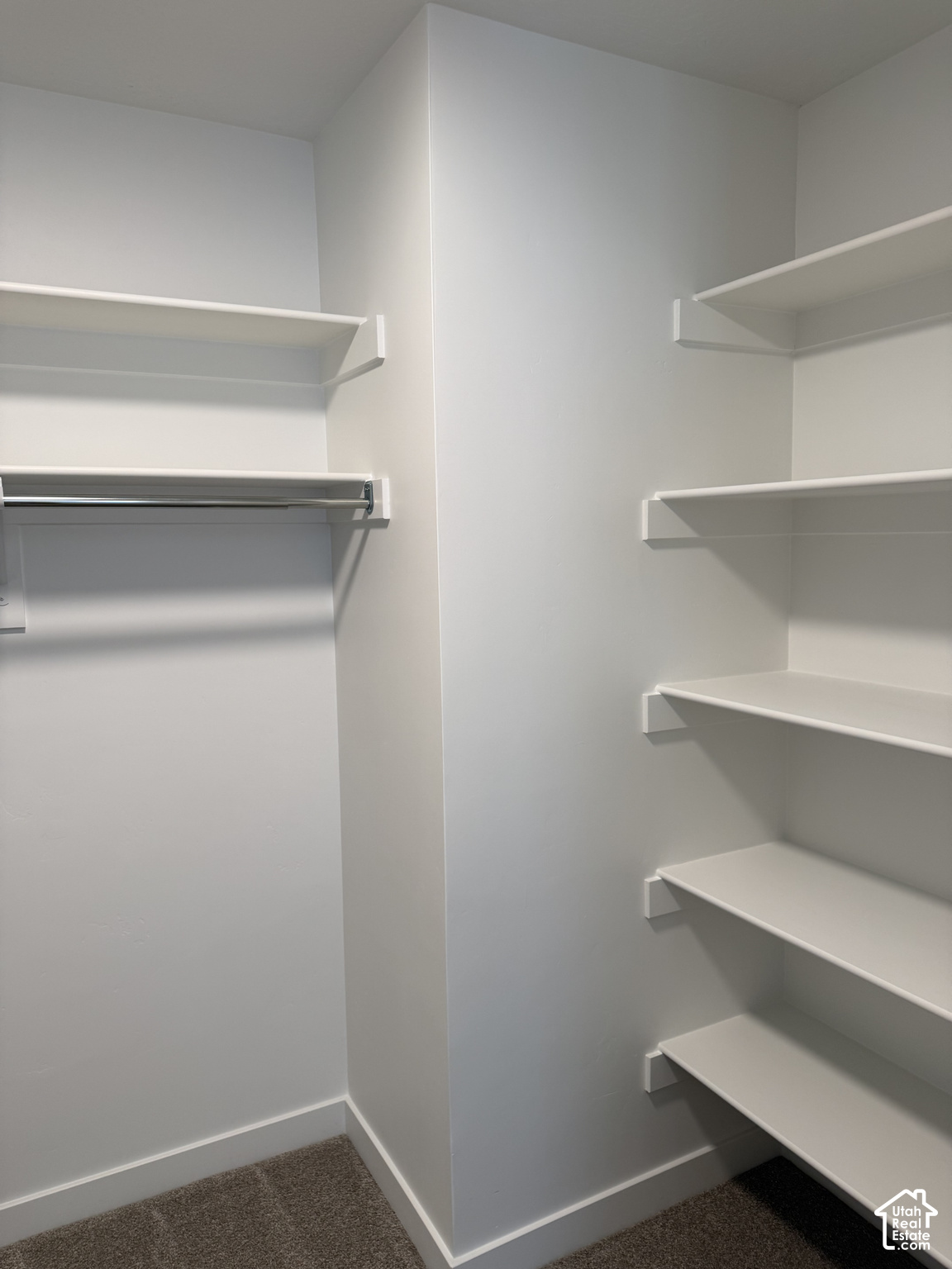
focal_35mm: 24
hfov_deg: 56.8
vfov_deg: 71.6
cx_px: 476
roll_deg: +1.3
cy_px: 634
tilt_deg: -5.2
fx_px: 880
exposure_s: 1/120
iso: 100
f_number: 1.78
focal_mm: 6.76
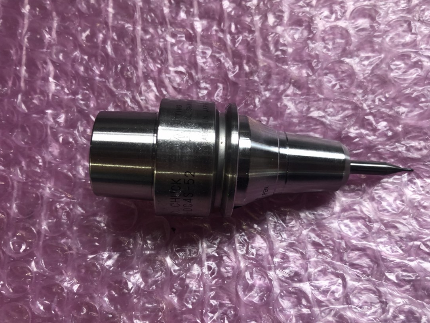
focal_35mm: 33
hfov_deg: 55.2
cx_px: 244
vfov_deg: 43.0
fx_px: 410
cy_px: 159
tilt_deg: -72.6
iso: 32
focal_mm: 3.99
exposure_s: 1/30
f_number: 1.8
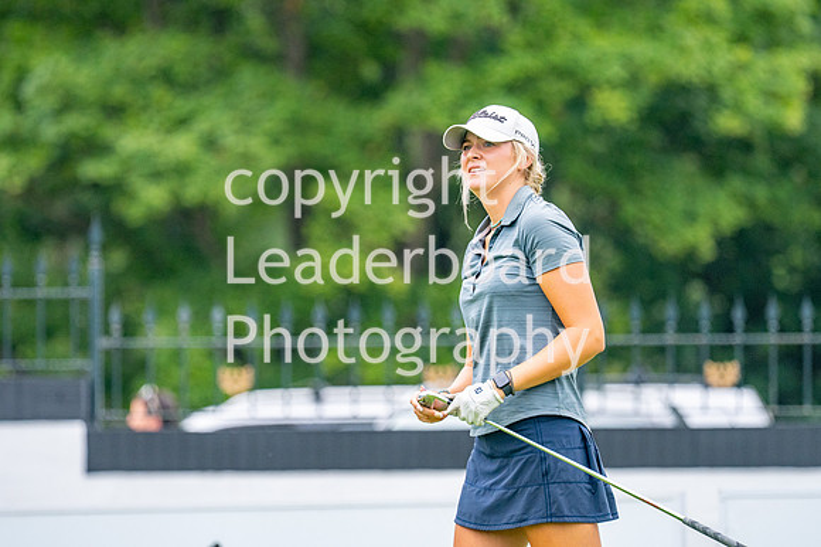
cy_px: 274
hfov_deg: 4.6
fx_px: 10256
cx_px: 410
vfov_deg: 3.1
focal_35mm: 450
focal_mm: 300
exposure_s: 1/1600
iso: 400
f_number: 4.5
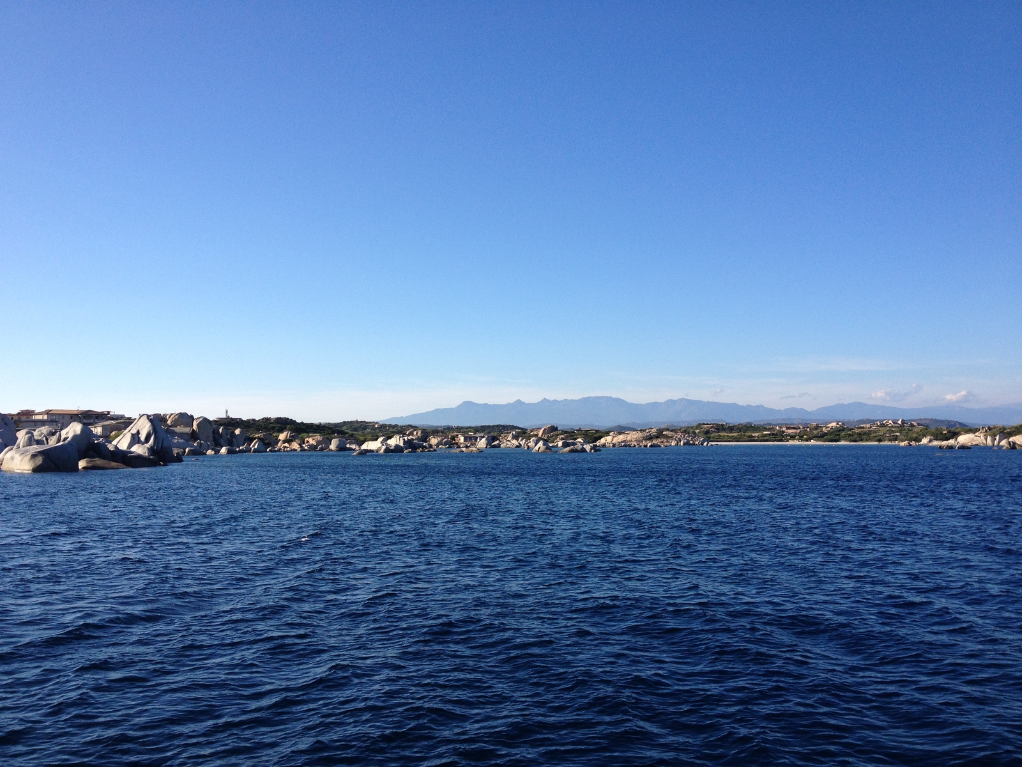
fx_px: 1033
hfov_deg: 52.6
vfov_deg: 40.7
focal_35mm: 35
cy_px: 384
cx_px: 511
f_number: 2.4
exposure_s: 1/1577
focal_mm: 4.28
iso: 64
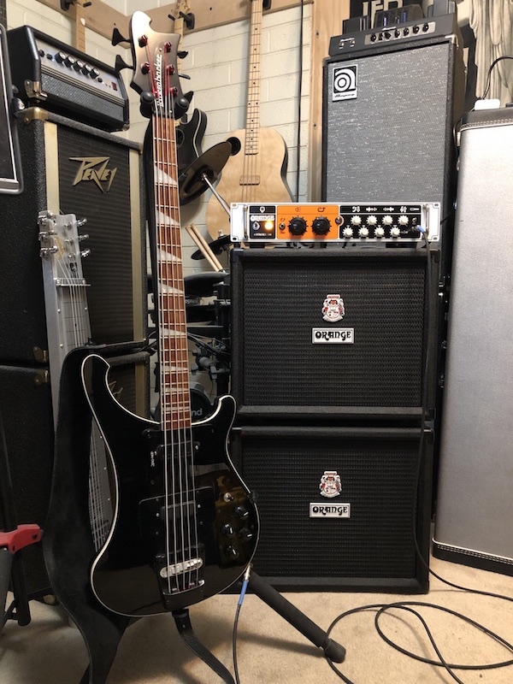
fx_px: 553
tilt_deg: -4.1
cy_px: 342
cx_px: 256
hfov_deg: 49.7
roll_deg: -0.1
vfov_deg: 63.4
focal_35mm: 28
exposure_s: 1/4
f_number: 1.8
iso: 125
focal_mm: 3.99
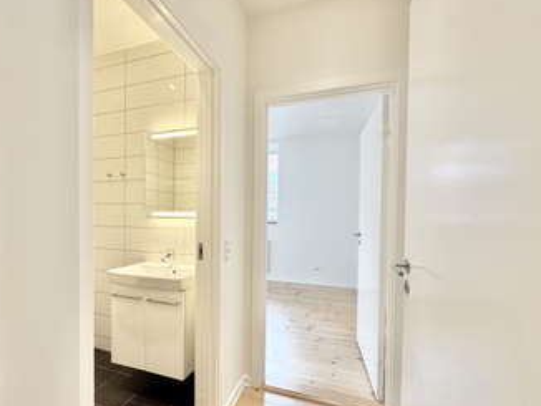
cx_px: 256
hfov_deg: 94.4
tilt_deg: -1.6
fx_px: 250
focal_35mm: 16
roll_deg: -0.3
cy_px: 220
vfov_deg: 78.0
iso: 100
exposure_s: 1/100
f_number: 2.2
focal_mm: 2.22
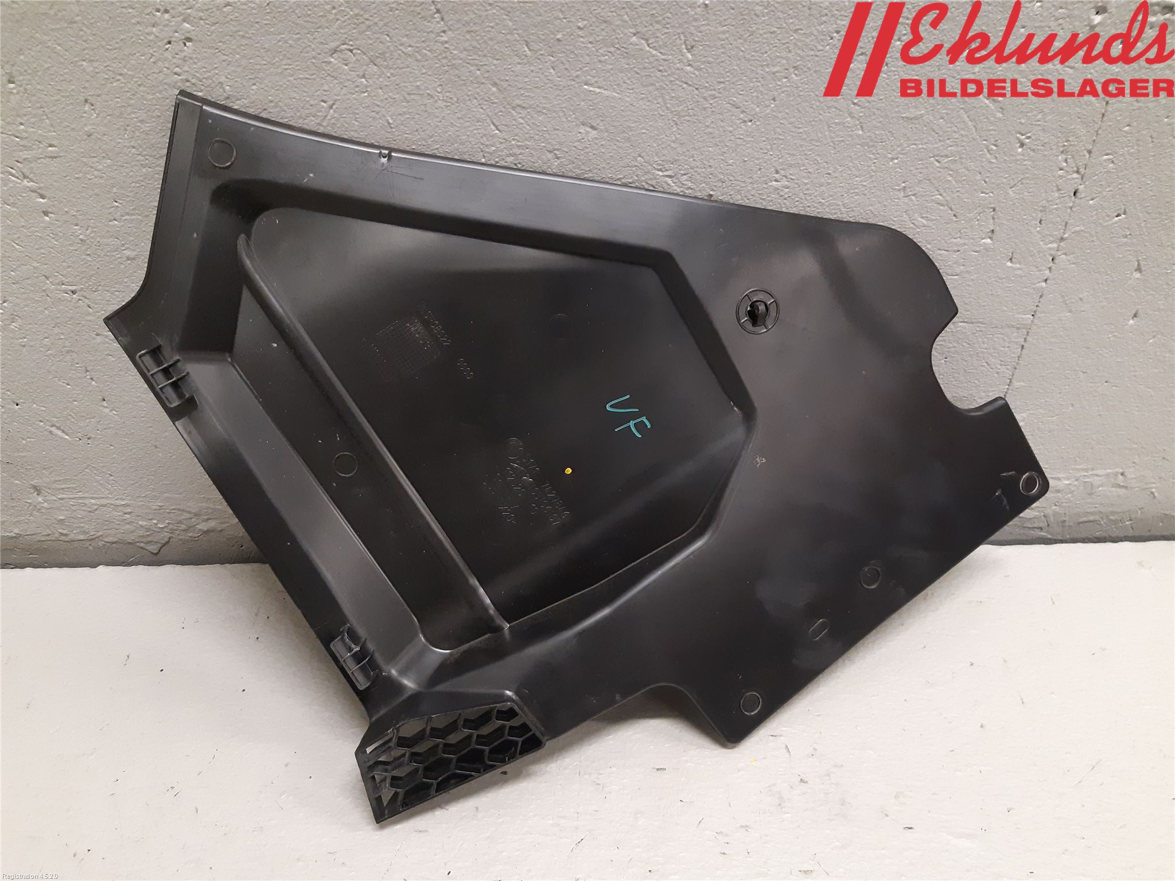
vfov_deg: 53.1
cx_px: 588
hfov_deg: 67.3
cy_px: 440
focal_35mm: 26
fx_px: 883
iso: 320
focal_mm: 3.93
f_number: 1.7
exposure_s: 1/50
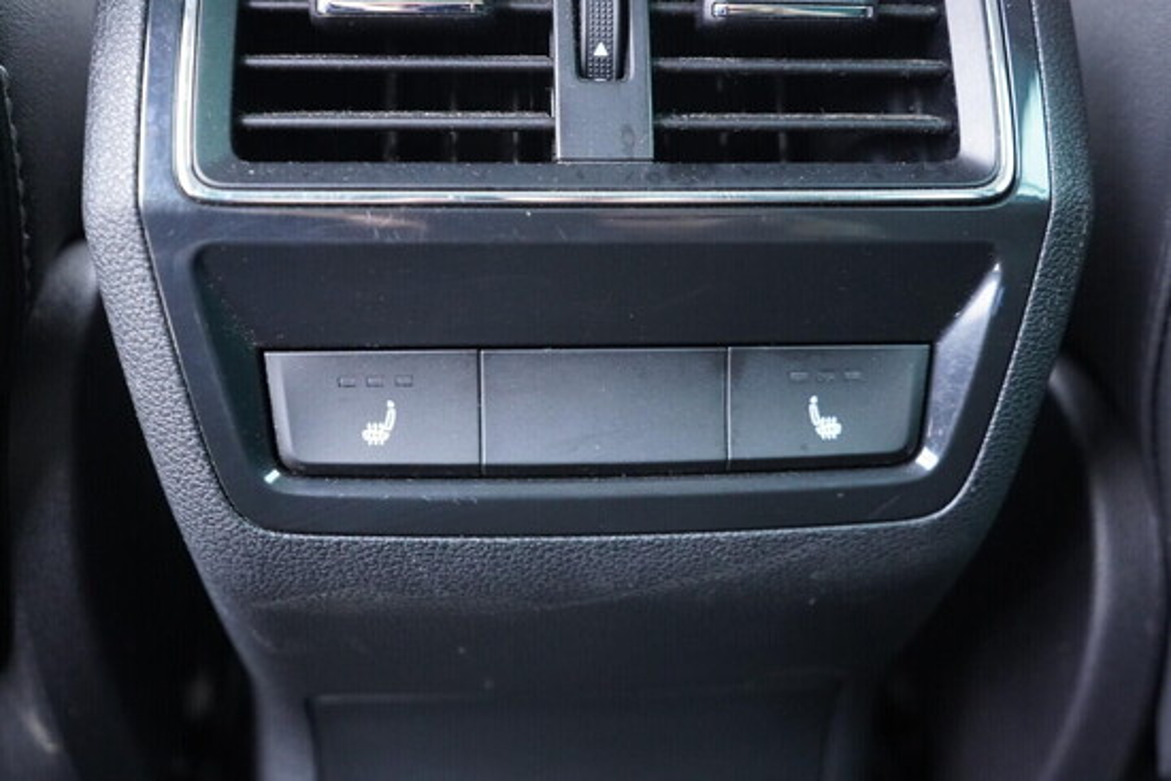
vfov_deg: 36.9
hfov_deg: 53.1
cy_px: 390
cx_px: 586
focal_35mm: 36
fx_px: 1171
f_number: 2.8
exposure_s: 1/40
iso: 3200
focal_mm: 24
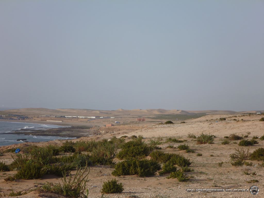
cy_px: 99
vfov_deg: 11.6
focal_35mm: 128
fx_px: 976
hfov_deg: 15.4
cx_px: 132
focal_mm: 22.8
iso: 80
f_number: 5.9
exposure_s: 1/250
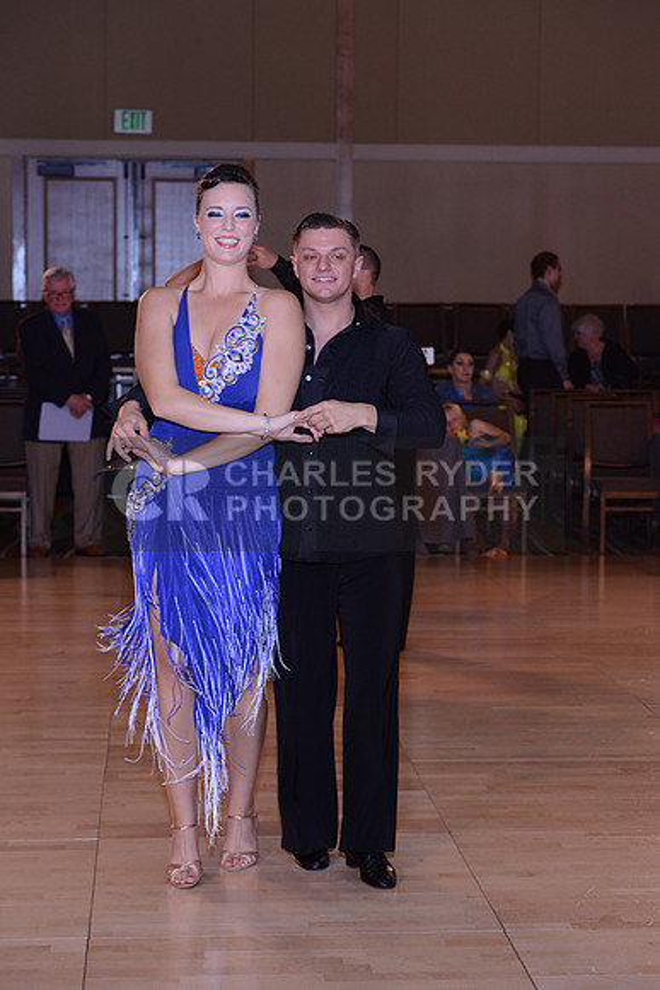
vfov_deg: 23.9
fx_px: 2336
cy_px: 495
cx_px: 330
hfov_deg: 16.1
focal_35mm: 85
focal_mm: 85
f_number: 5.6
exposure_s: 1/250
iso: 1600
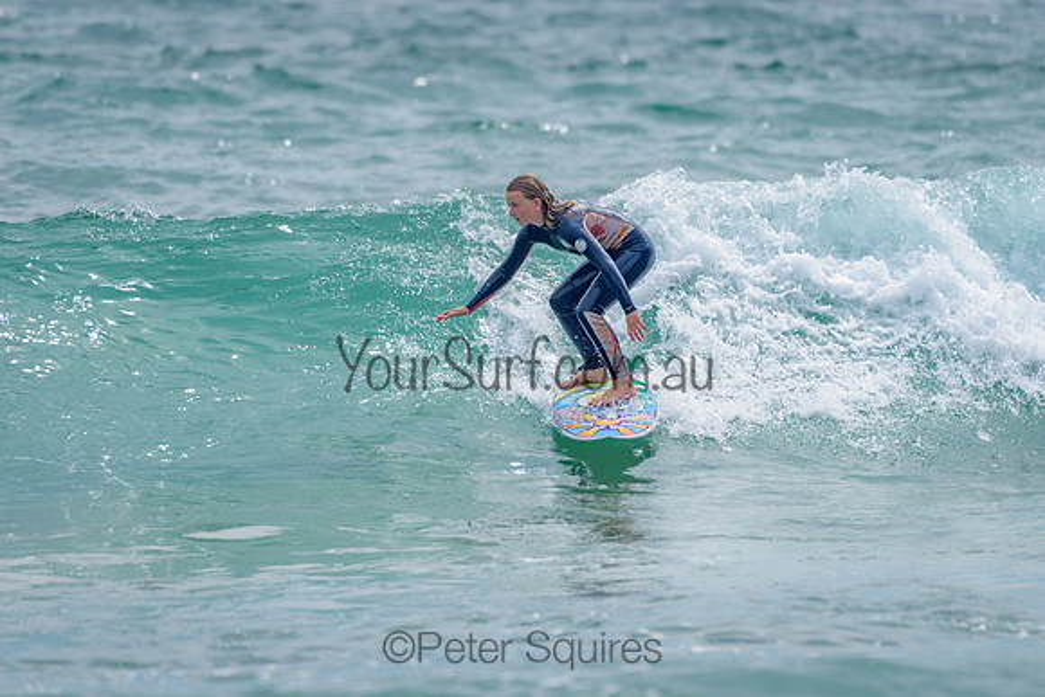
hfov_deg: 3.4
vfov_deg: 2.2
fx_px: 17785
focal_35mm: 613
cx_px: 519
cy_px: 270
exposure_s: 1/2000
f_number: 5.6
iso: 140
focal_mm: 500
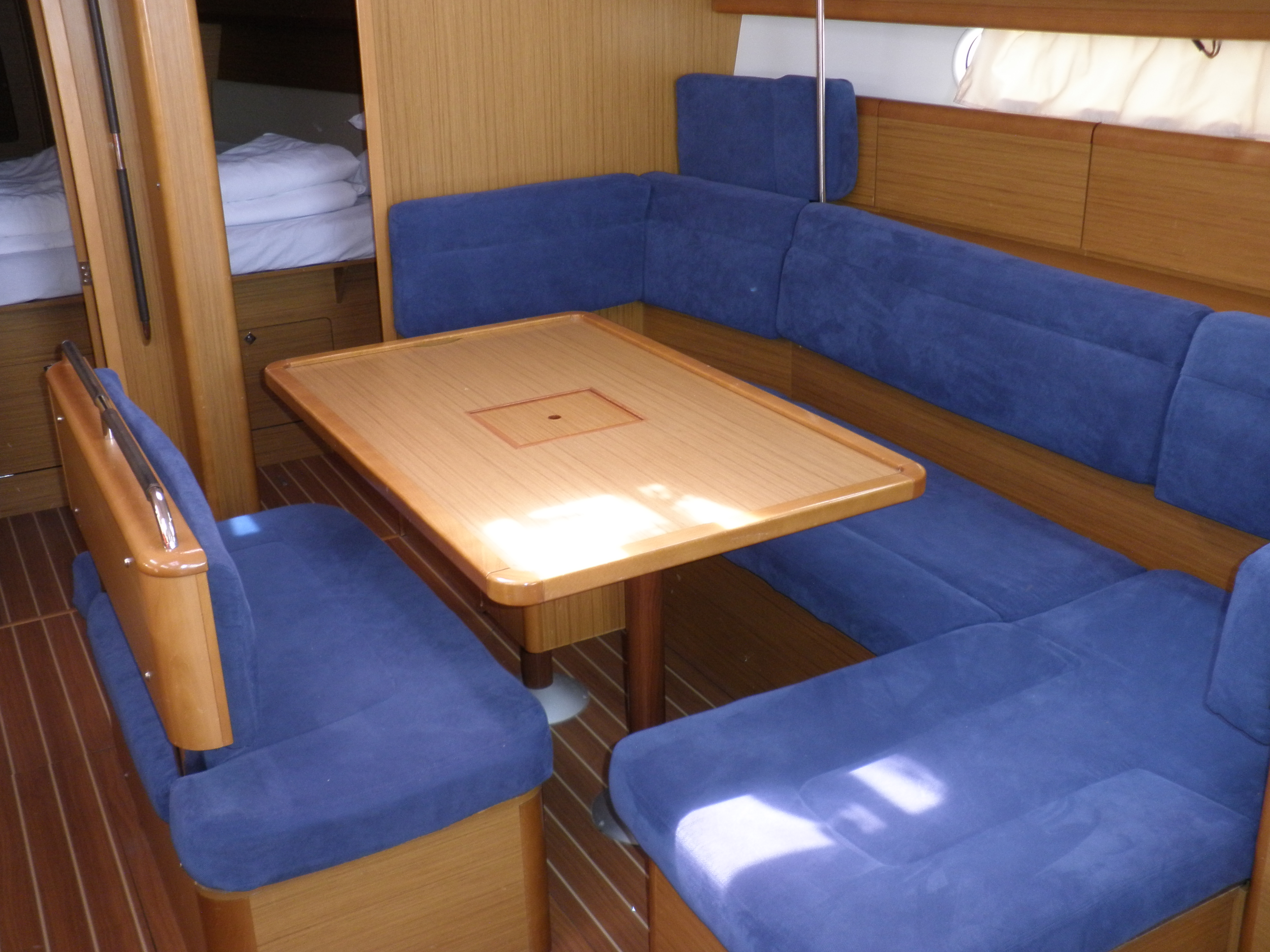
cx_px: 635
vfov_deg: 39.7
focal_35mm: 36
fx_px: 1321
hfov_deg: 51.4
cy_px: 476
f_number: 3.5
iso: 160
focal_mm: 6.3
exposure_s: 1/30
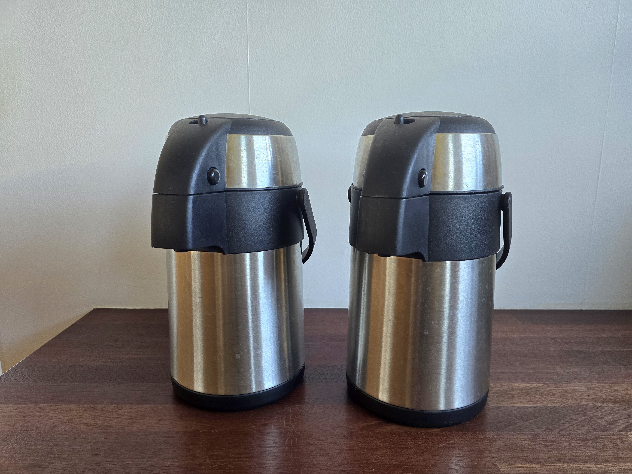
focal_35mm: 23
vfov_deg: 58.9
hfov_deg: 73.9
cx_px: 316
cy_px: 237
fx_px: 420
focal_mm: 6.3
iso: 200
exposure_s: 1/101
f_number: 1.7
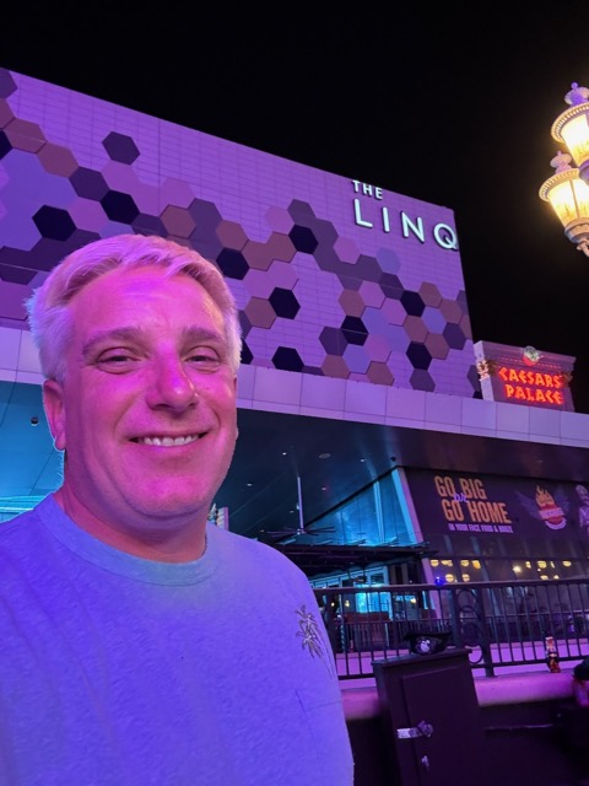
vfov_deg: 60.0
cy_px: 393
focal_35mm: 30
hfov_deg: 46.8
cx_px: 294
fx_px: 681
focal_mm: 2.69
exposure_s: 1/28
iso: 400
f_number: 1.9
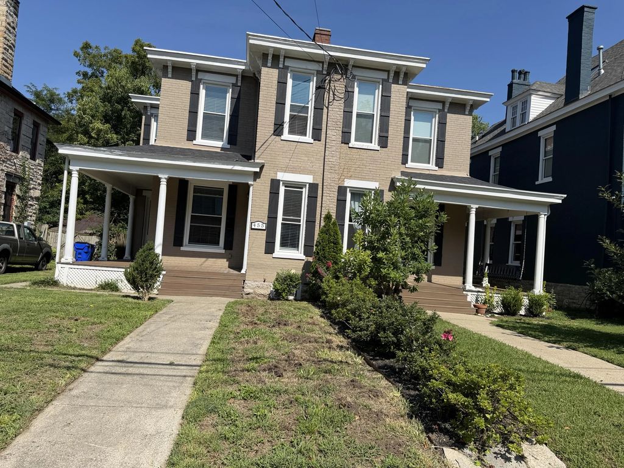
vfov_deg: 56.8
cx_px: 312
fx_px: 433
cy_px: 234
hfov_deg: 71.6
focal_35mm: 24
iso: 80
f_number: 1.78
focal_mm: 6.76
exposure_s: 1/5319
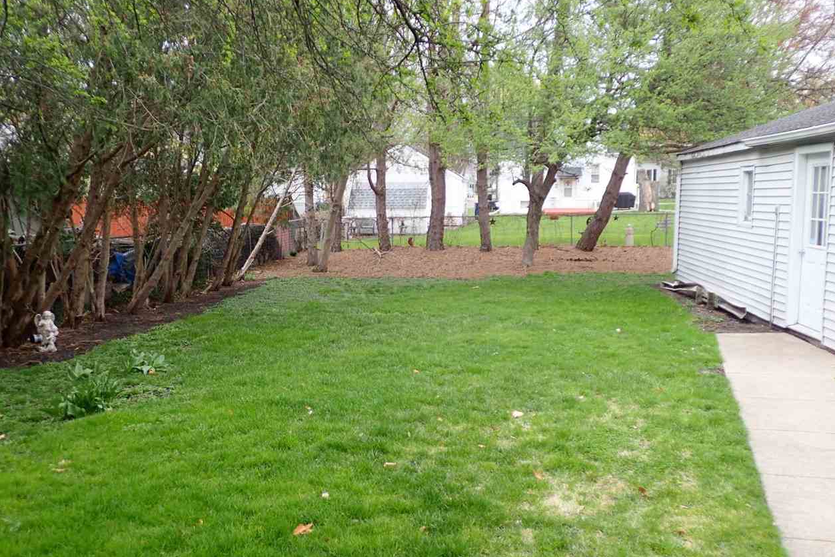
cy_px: 302
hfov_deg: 55.8
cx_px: 415
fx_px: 788
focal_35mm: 34
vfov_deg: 38.8
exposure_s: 1/100
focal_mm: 5.87
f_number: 2.4
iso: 100
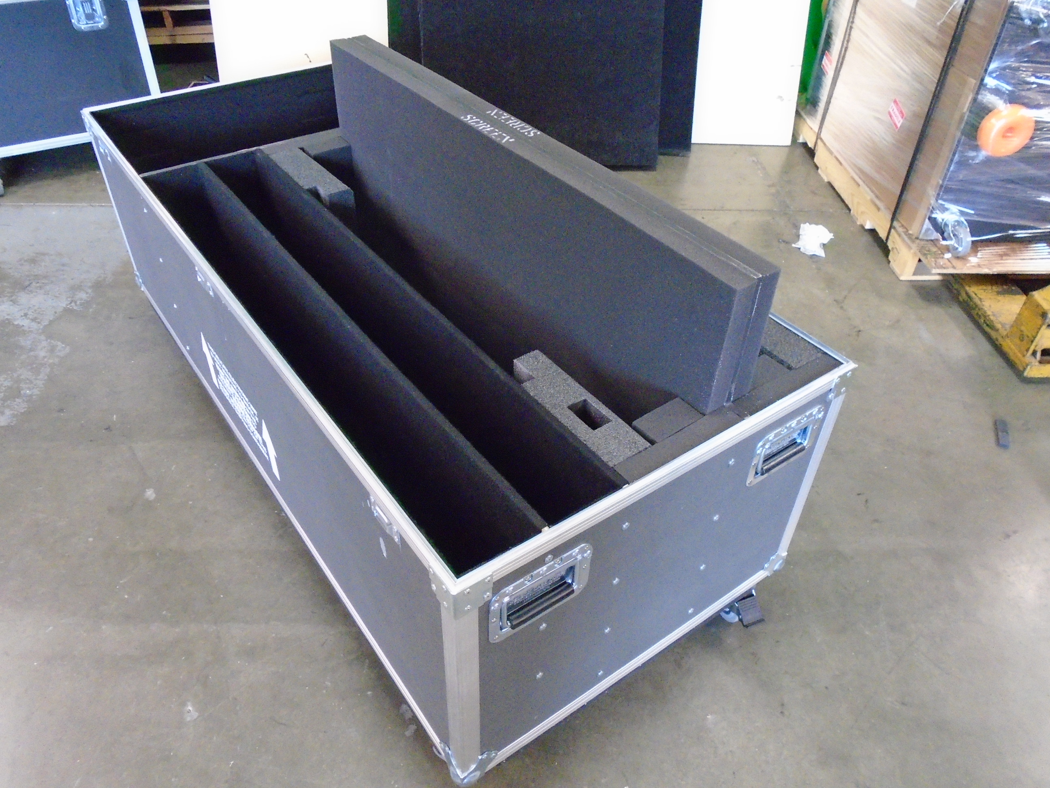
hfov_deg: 67.3
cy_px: 394
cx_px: 525
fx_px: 789
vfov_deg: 53.1
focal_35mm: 26
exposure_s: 1/25
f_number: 3.2
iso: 800
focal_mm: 4.6
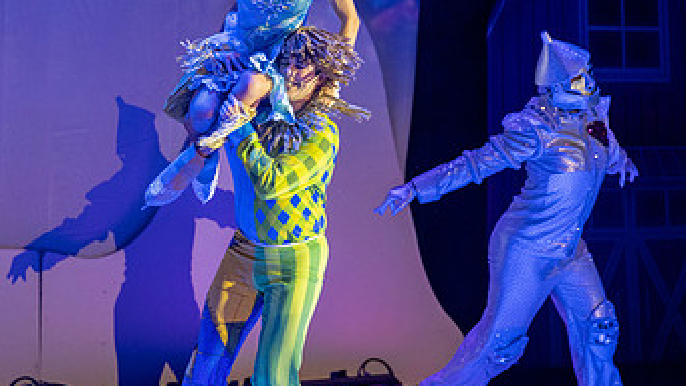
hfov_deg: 5.0
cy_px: 197
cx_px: 307
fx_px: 7874
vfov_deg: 2.8
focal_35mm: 433
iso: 2000
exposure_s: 1/500
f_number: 2.8
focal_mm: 200
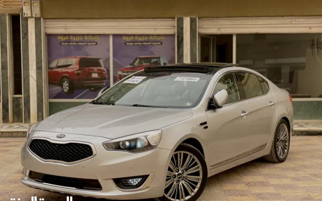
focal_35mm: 59
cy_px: 119
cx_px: 153
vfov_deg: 22.0
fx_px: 518
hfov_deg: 34.5
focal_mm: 6
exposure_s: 1/666
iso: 32
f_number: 2
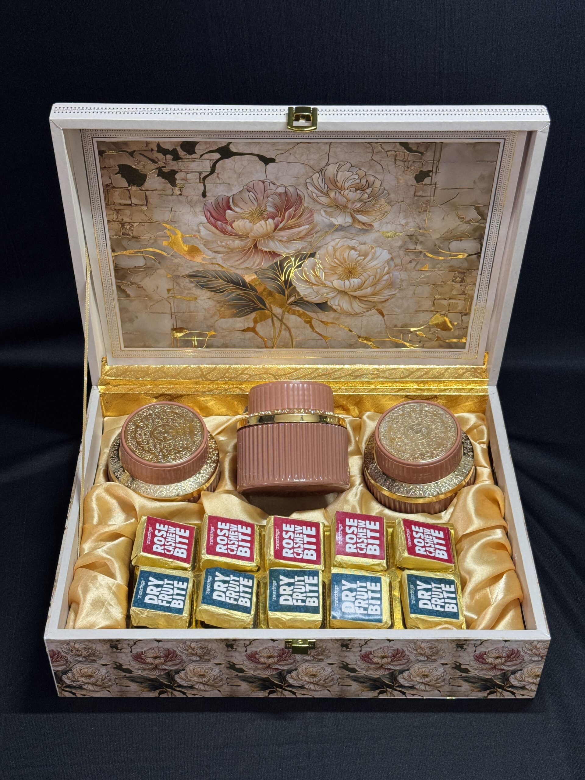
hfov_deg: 30.3
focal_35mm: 48
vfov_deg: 39.7
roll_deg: +0.0
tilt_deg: -42.3
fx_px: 1082
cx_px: 292
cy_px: 390
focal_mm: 6.76
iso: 80
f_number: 1.78
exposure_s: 1/50
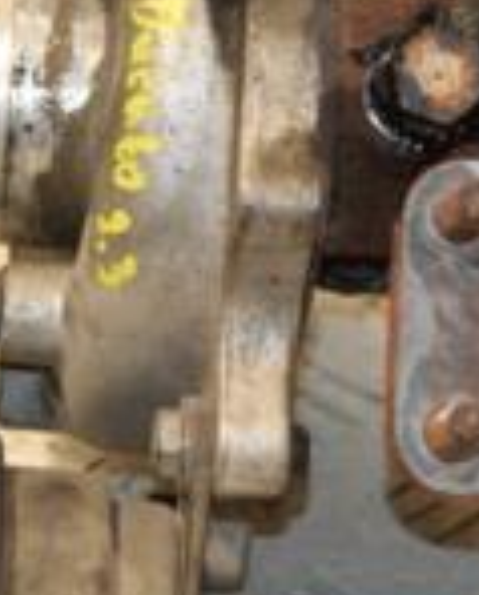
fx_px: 5229
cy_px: 141
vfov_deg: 6.5
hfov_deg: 5.2
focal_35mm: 296
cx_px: 378
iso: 800
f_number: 5.6
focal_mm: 52
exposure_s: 1/200
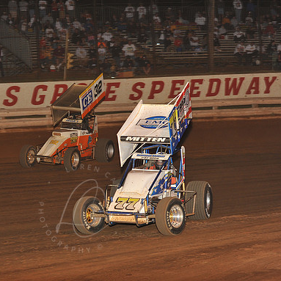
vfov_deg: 16.9
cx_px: 82
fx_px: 946
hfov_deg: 16.8
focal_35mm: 103
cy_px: 141
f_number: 6.3
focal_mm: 80
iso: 1000
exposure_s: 1/320
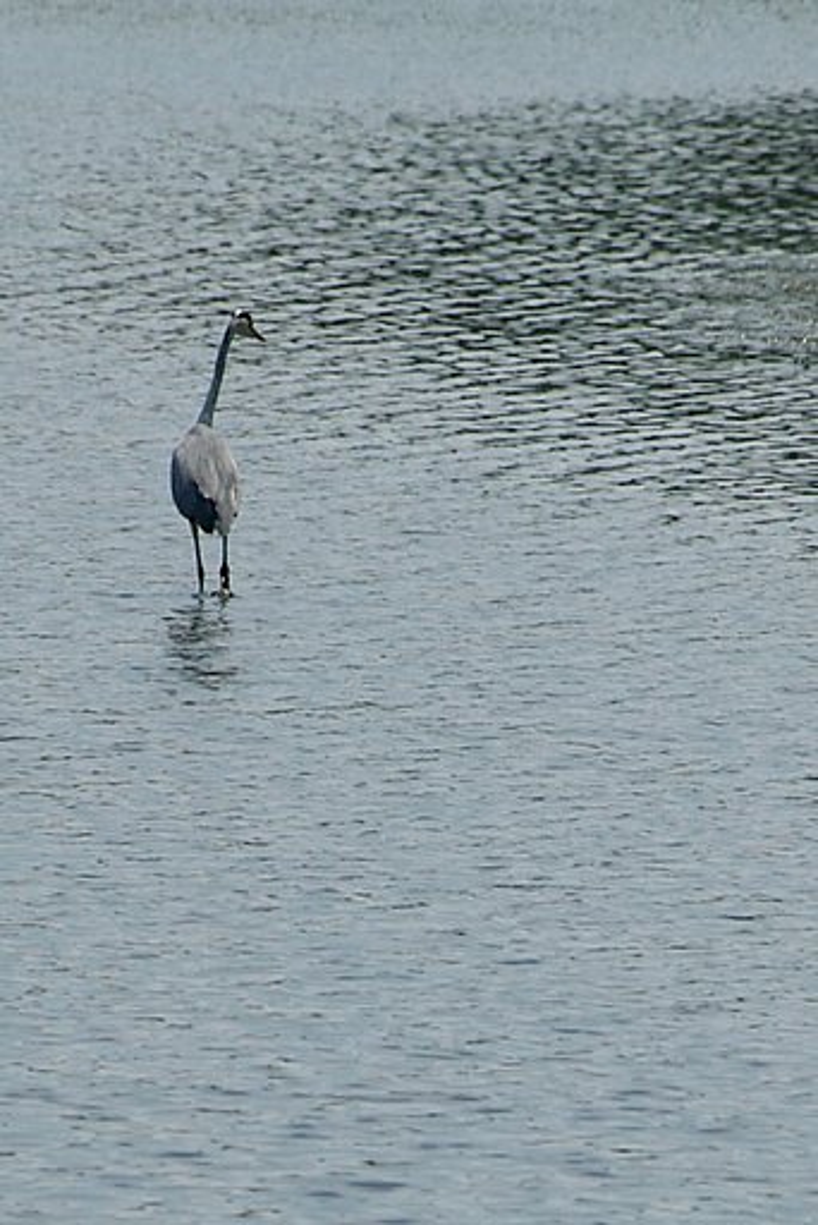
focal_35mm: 300
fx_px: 10210
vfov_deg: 6.9
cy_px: 612
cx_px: 409
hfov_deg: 4.6
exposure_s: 1/800
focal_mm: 200
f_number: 10
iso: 200
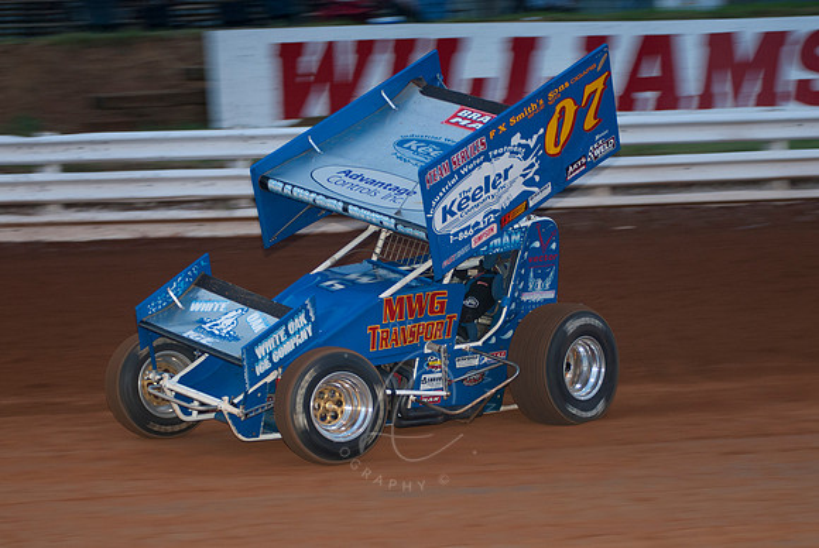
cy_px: 274
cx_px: 410
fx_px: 3245
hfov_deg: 14.4
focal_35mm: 142
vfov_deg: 9.7
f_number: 2.8
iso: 250
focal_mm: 95
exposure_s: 1/400
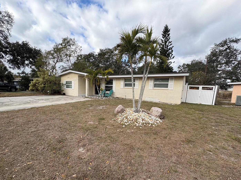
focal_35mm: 16
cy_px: 102
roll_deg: -1.7
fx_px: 111
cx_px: 116
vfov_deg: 77.7
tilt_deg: -8.7
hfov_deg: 94.5
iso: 50
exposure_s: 1/868
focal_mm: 2.22
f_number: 2.2
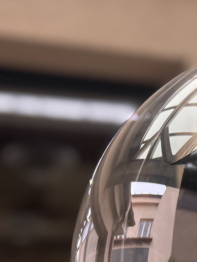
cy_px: 323
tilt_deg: +2.4
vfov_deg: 21.9
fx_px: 622
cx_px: 286
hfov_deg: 16.5
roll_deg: +2.2
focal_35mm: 82
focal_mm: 5.7
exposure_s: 1/220
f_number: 1.5
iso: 40
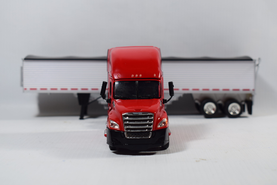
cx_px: 138
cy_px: 92
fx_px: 485
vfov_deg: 21.6
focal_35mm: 63
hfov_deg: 31.9
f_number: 8
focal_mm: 42
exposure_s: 1/50
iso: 400
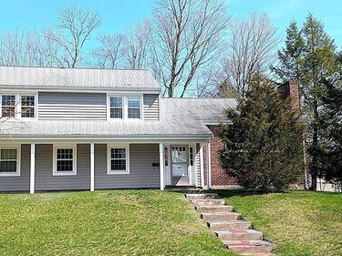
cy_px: 143
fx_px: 375
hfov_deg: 48.9
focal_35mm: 38
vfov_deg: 37.6
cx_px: 153
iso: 20
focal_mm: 6.9
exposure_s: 1/717
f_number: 1.68
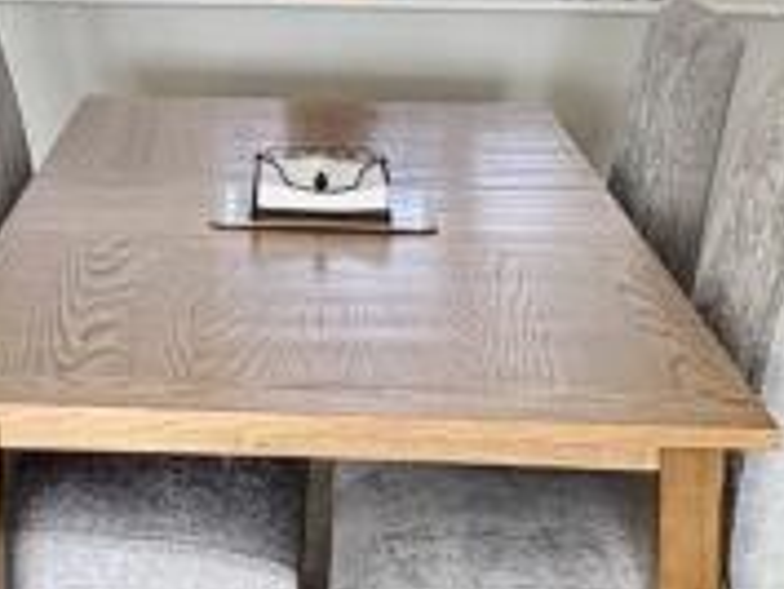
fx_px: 1836
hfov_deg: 23.7
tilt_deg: -0.2
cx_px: 128
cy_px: -226
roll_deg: -0.5
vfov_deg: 16.9
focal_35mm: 81
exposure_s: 1/60
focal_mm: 2.22
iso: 400
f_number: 2.2
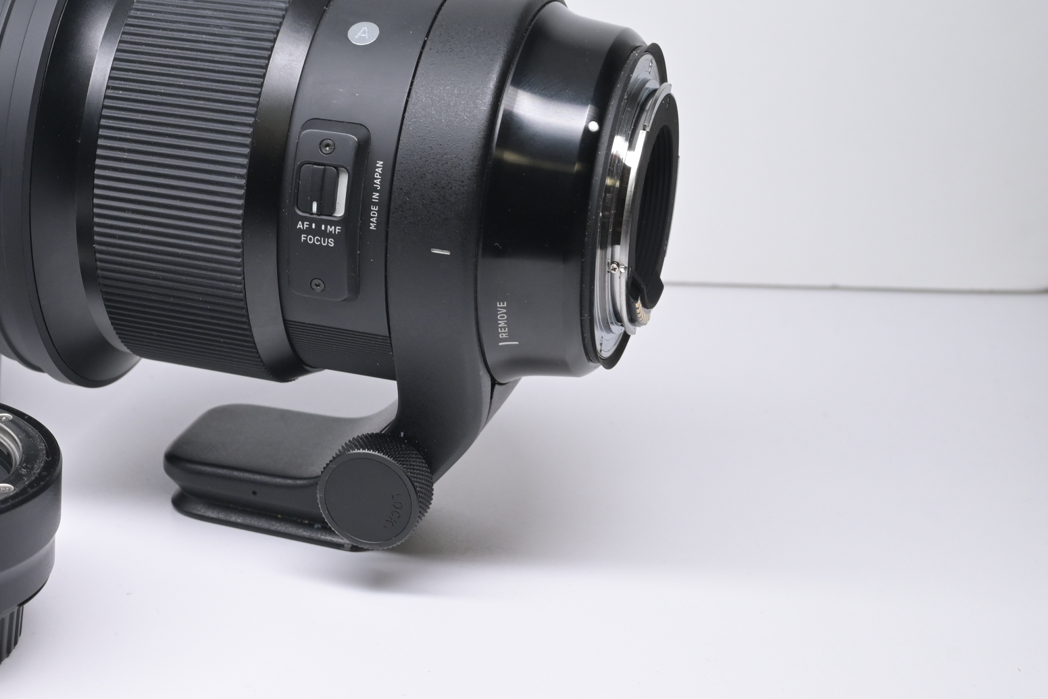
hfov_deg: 24.9
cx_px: 39
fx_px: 2270
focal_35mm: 78
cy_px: 230
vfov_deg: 17.4
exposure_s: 1/50
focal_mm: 40
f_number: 9
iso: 640
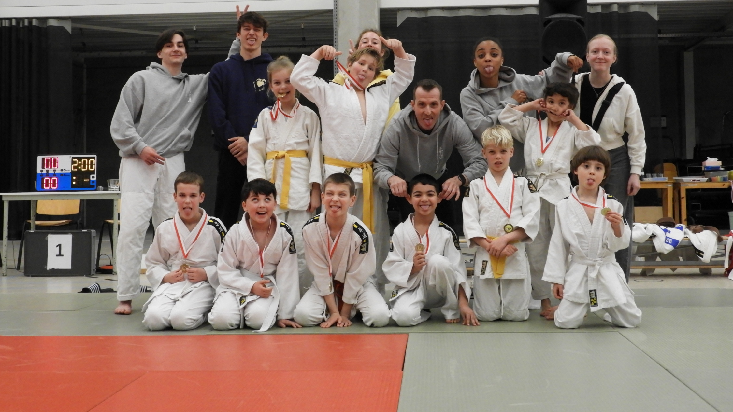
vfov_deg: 21.8
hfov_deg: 37.8
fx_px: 1069
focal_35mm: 55
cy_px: 144
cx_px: 369
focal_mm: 9
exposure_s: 1/60
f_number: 4
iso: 640
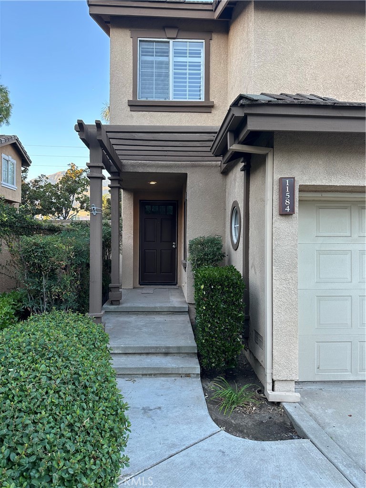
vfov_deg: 71.6
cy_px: 244
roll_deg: +0.0
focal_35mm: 24
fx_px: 338
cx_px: 183
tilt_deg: +1.7
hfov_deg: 56.8
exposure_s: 1/130
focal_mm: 6.86
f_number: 1.78
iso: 100
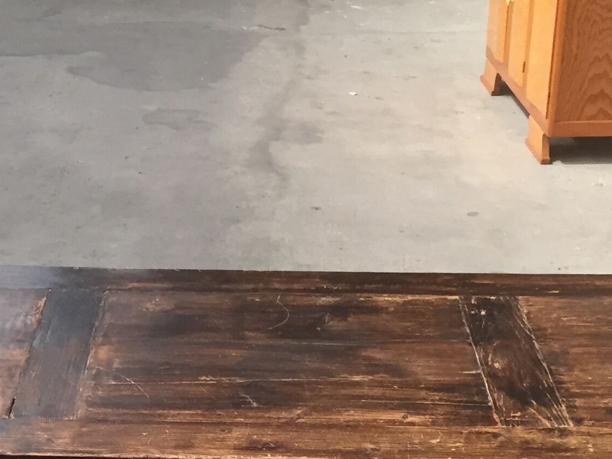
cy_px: 611
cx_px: 280
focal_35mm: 84
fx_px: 1485
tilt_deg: -32.7
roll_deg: -2.1
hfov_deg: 23.3
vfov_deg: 16.5
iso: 125
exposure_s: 1/33
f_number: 2.2
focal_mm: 4.15
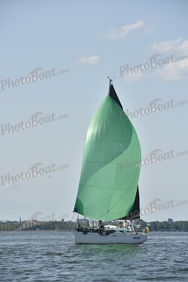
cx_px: 94
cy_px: 141
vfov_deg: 12.1
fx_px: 1331
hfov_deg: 8.1
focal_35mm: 170
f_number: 8
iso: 250
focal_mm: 170
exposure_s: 1/1250
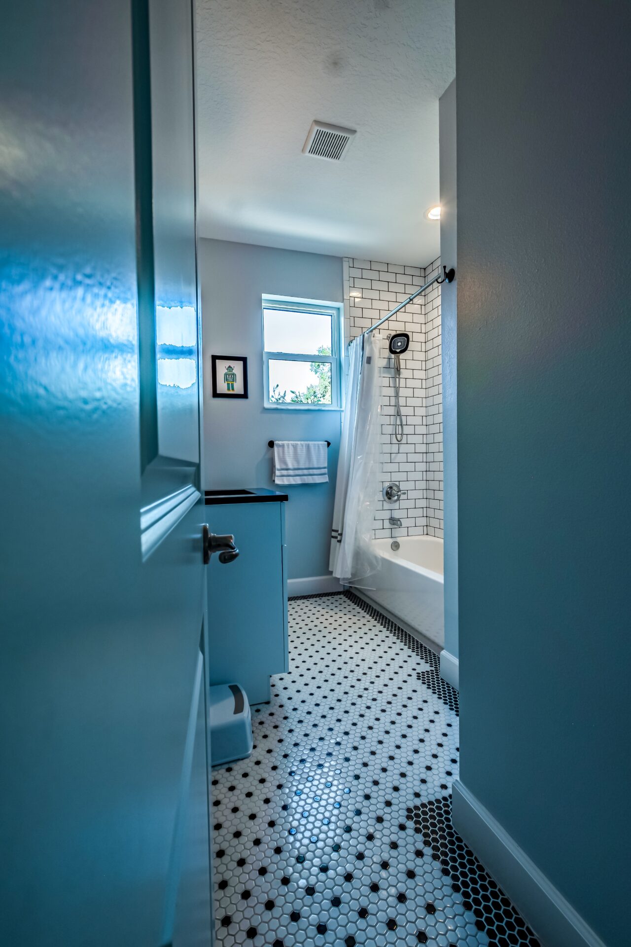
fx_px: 394
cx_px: 316
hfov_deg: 77.3
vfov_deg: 100.4
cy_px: 474
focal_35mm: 15
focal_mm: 10
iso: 200
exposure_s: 1/13
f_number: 9
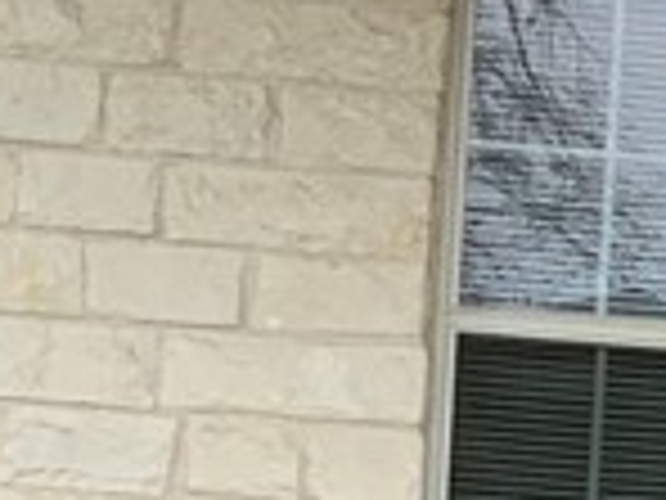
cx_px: 1521
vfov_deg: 7.4
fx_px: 3848
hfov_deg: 9.0
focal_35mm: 200
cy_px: 536
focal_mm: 3
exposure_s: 1/122
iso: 25
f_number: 1.8
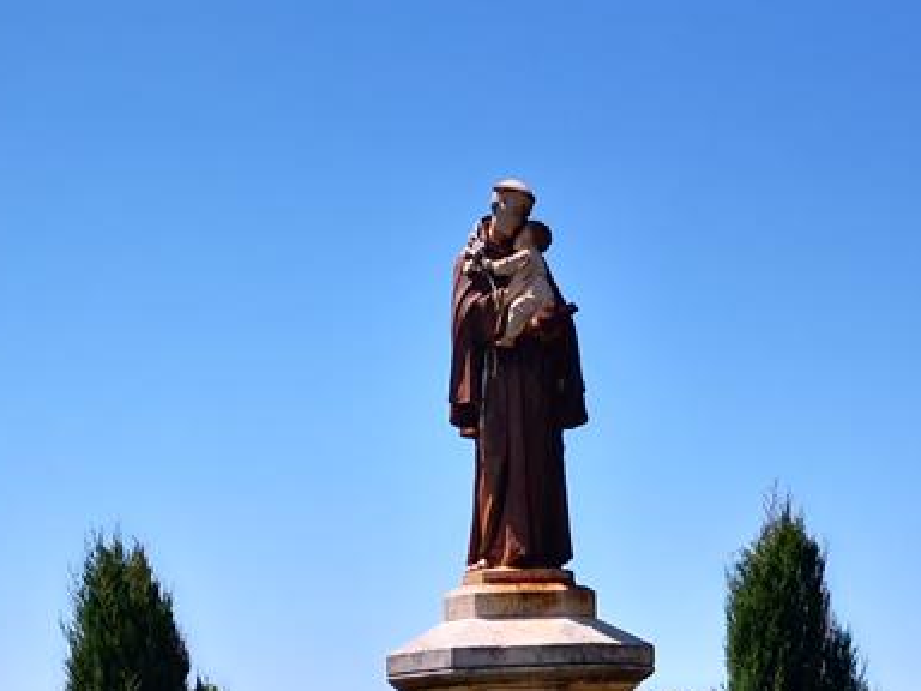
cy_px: 782
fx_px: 1916
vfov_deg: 19.5
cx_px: 583
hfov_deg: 26.9
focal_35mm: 72
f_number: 1.6
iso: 50
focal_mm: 3.95
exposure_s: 1/2299
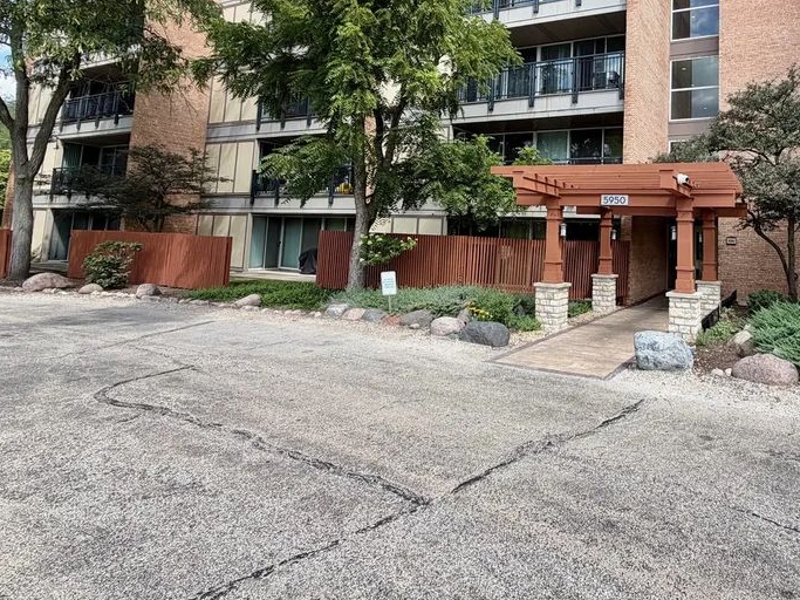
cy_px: 195
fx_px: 485
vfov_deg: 61.7
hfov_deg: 74.2
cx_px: 586
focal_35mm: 21
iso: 40
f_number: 2.2
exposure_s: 1/602
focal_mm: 2.22
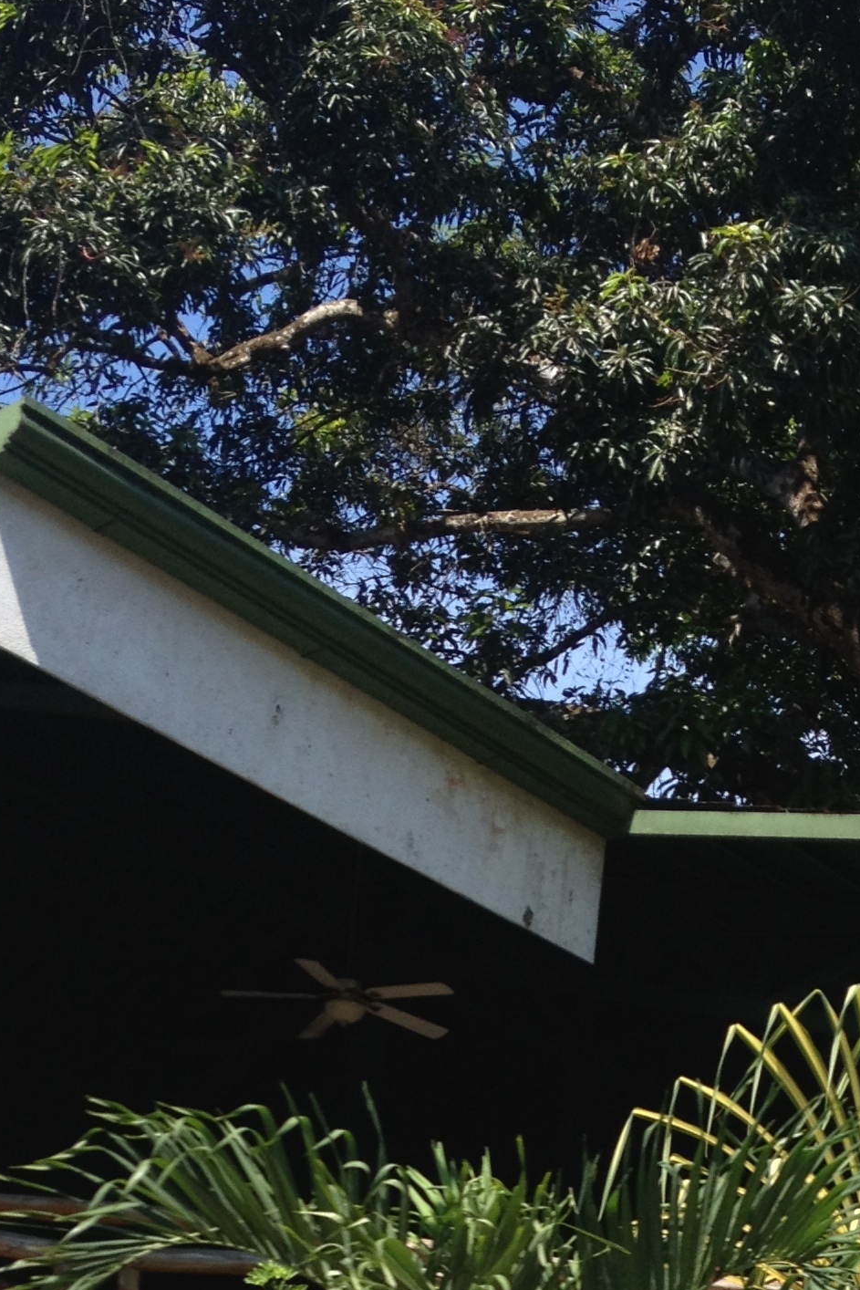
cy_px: 1463
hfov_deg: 16.2
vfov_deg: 22.6
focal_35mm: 84
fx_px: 3009
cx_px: 549
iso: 50
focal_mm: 4.28
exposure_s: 1/863
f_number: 2.4
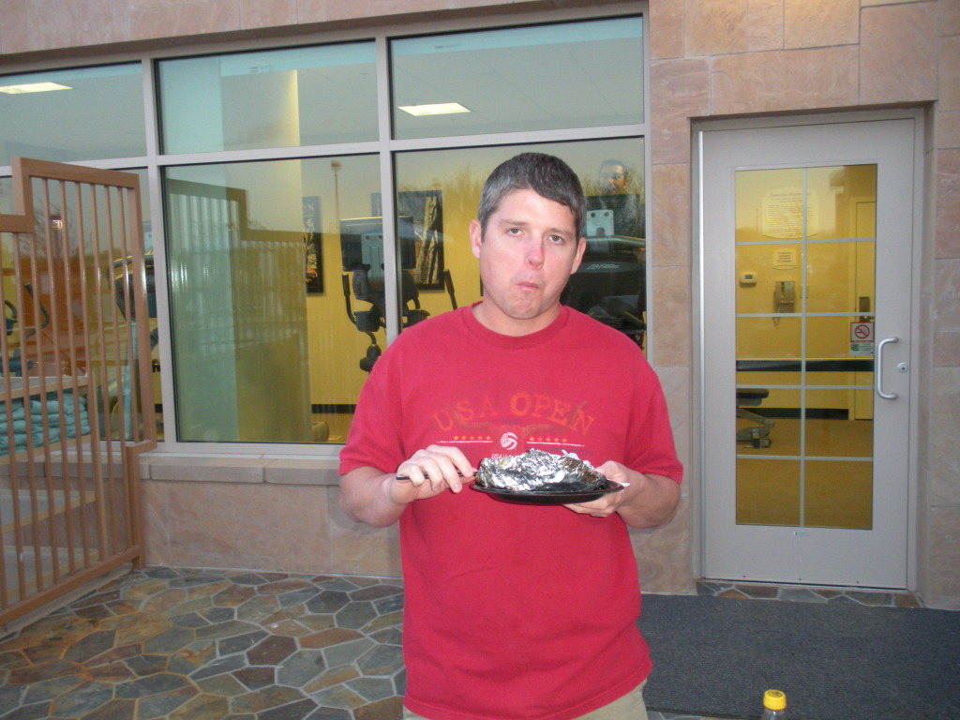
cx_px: 480
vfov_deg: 39.7
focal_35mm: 36
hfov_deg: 51.4
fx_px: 998
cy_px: 360
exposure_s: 1/37.1
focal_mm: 6.3
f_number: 3.5
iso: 243
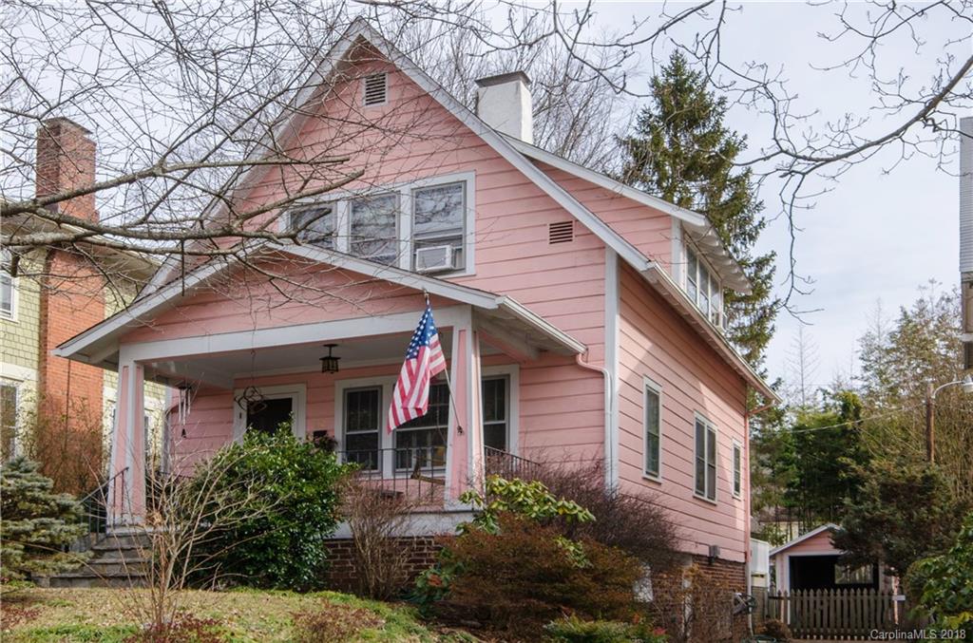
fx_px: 809
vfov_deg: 43.4
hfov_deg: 62.1
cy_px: 322
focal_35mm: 30
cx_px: 486
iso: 100
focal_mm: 20
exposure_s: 1/100
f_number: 11
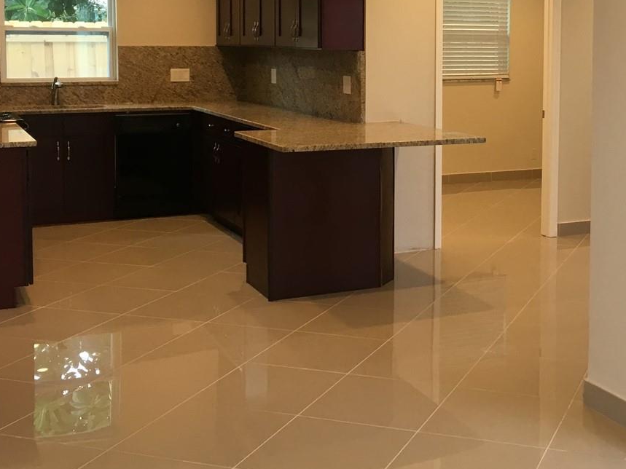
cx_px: 457
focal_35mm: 54
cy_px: 95
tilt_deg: -2.6
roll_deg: -0.7
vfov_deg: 26.5
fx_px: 976
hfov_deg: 34.9
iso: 32
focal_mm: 4.15
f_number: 2.2
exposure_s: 1/30
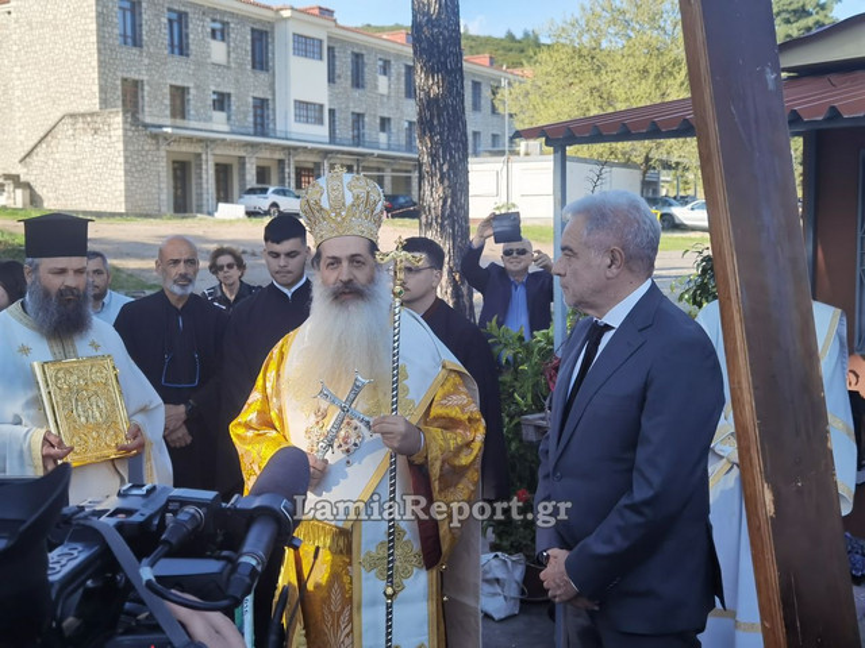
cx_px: 432
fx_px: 1050
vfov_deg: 34.3
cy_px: 324
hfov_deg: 44.8
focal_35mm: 42
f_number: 1.9
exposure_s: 1/1220
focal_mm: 6.71
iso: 50
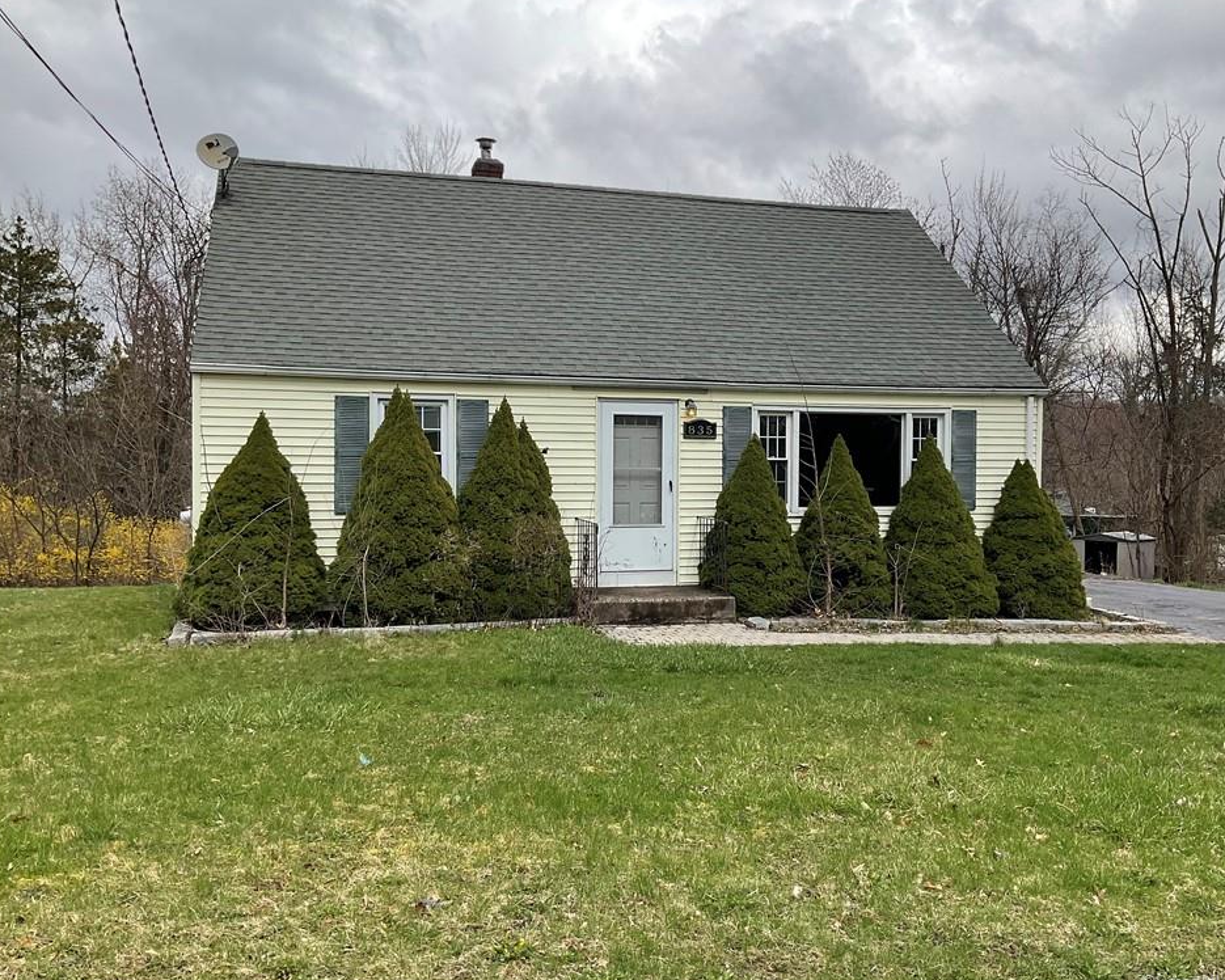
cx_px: 660
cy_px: 491
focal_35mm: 31
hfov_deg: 57.1
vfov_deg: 47.1
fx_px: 1124
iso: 16
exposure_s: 1/1221
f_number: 1.8
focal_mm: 3
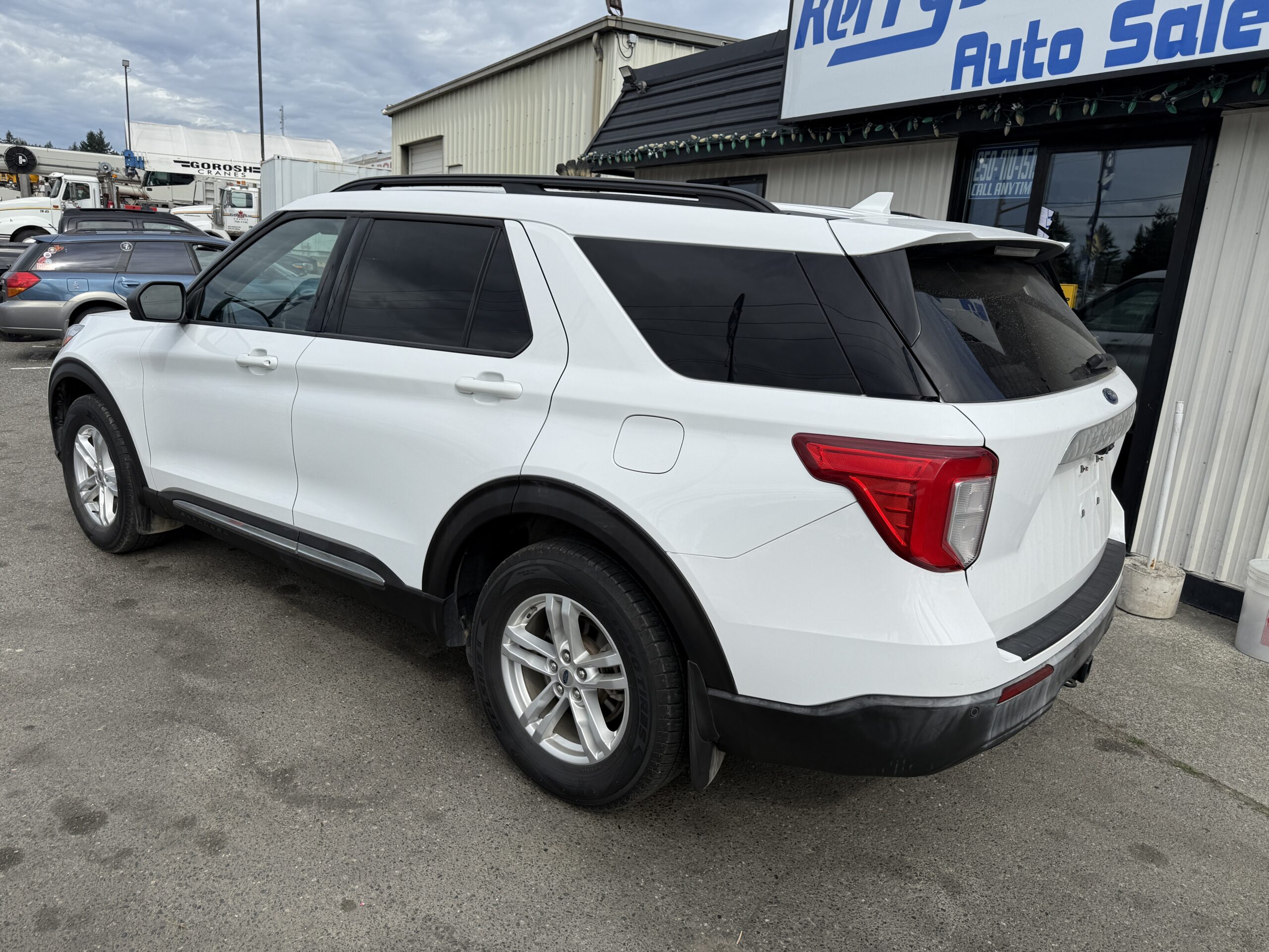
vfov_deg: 56.8
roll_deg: -3.5
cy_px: 476
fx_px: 880
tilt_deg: -12.3
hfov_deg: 71.6
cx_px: 634
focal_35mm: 24
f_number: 1.78
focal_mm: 6.76
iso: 80
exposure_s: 1/4975
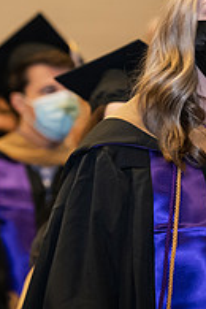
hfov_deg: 4.1
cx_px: 239
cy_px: 123
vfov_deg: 6.2
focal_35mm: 333
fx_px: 2858
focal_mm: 112
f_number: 4
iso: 2000
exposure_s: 1/200
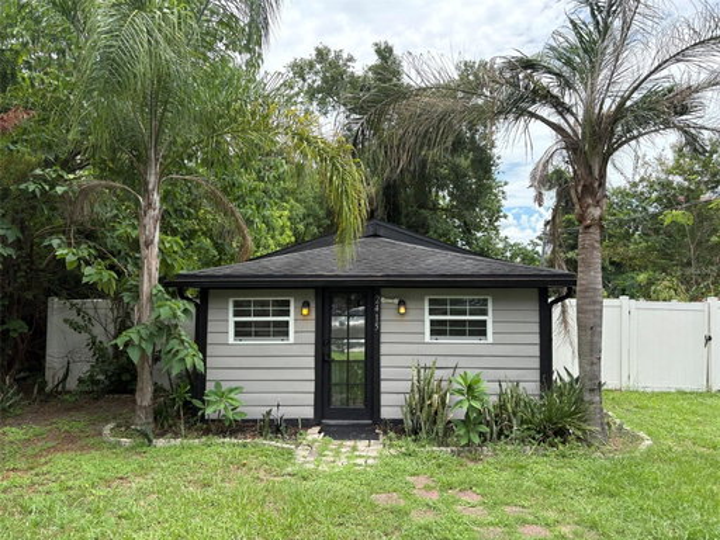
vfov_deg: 53.1
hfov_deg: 67.3
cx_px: 360
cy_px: 270
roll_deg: +0.2
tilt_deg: +3.0
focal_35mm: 26
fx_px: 541
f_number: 1.6
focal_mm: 5.96
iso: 64
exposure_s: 1/1751
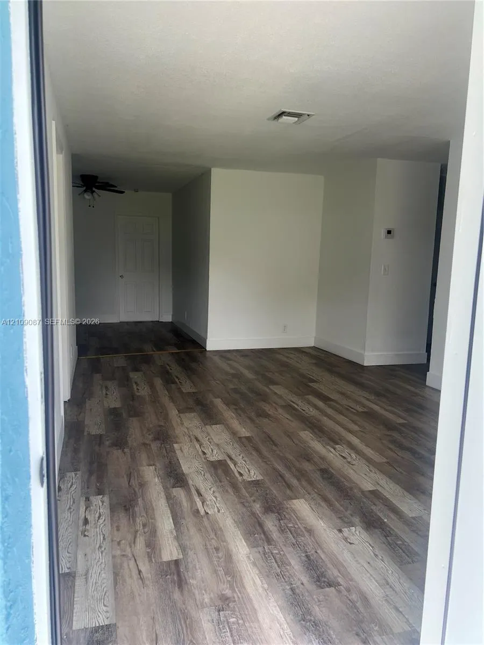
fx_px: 485
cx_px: 242
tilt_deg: -7.9
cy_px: 322
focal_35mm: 26
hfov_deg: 53.1
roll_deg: -3.1
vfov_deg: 67.3
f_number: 1.5
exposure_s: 1/285
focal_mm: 5.7
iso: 50
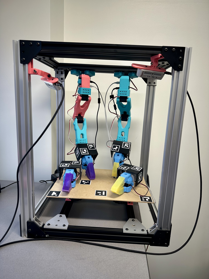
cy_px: 140
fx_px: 193
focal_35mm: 24
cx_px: 104
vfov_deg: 71.6
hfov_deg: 56.8
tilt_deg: -10.6
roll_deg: -2.8
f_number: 1.78
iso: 125
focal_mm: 6.86
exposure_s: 1/121
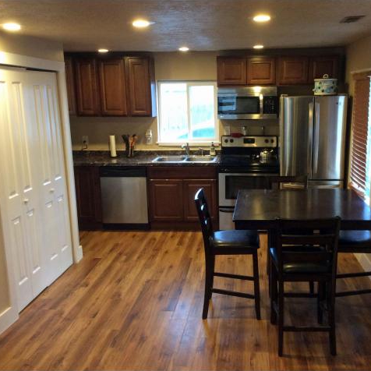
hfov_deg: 43.7
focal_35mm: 38
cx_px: 220
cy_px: 186
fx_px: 461
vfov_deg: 43.9
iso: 125
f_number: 2.4
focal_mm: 3.3
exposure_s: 1/24
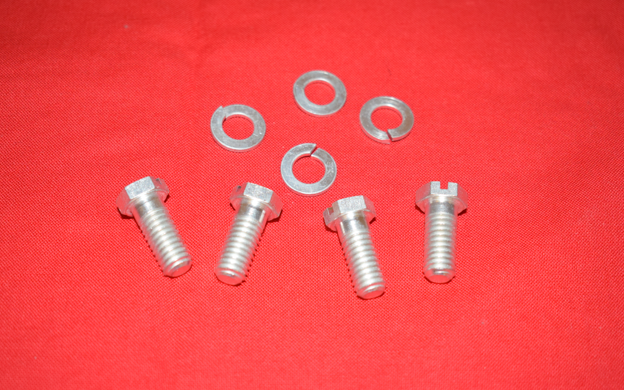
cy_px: 207
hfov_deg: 33.0
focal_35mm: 62
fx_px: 1054
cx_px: 316
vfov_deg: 21.0
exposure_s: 1/200
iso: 1250
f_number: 5
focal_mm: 40
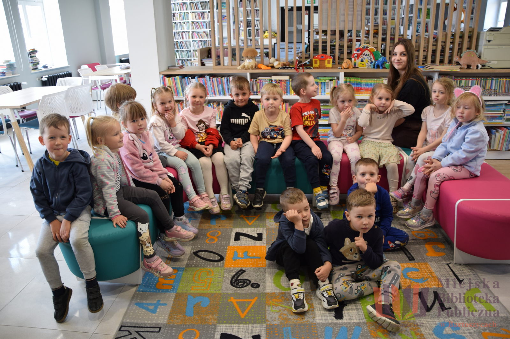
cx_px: 255
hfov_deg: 67.4
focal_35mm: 27
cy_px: 170
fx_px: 382
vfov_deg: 47.9
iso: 400
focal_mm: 18
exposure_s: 1/80
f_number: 4.5
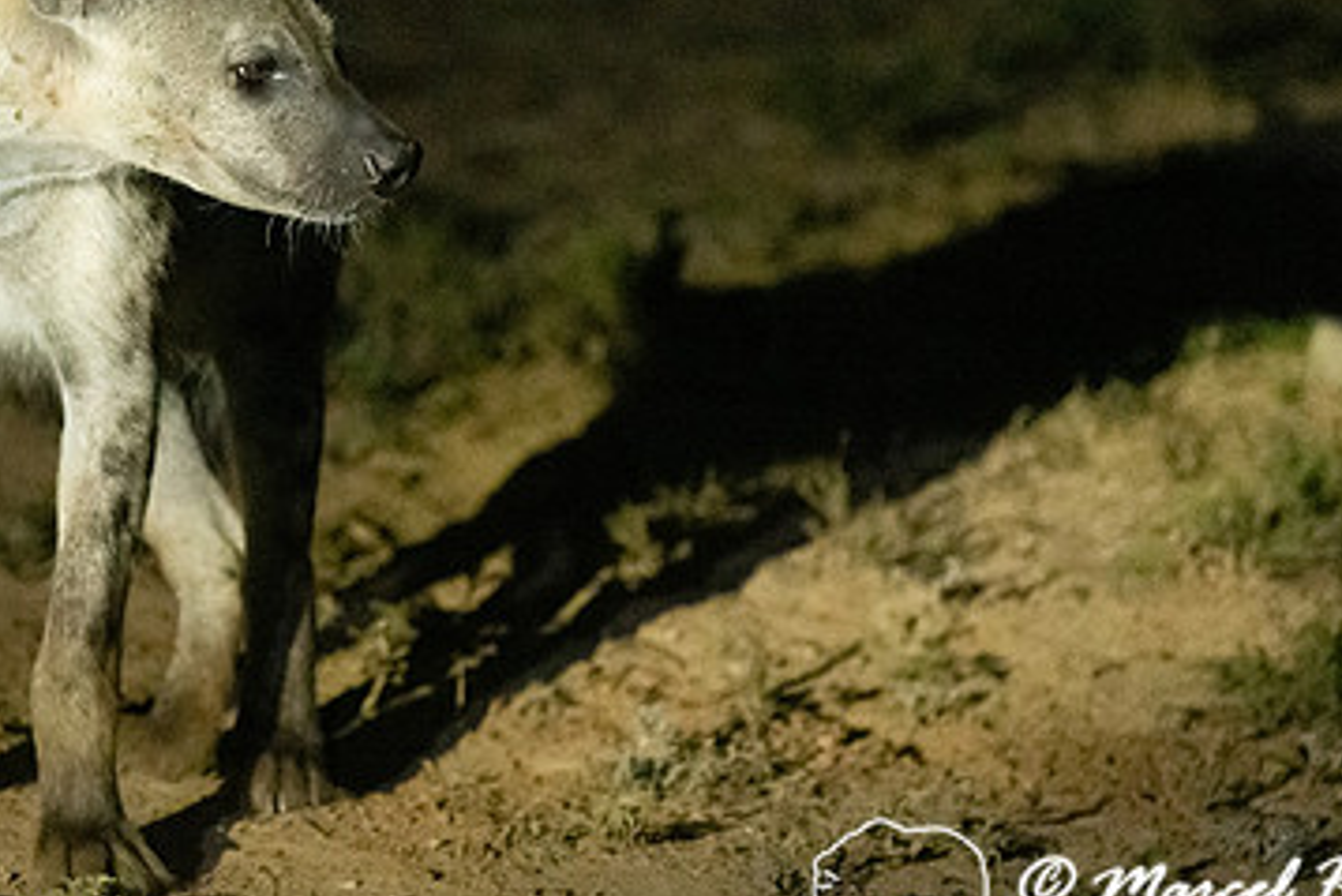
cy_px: 154
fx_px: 21144
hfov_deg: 3.6
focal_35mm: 567
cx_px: 304
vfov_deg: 2.4
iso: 32254
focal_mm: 300
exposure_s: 1/400
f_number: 3.5
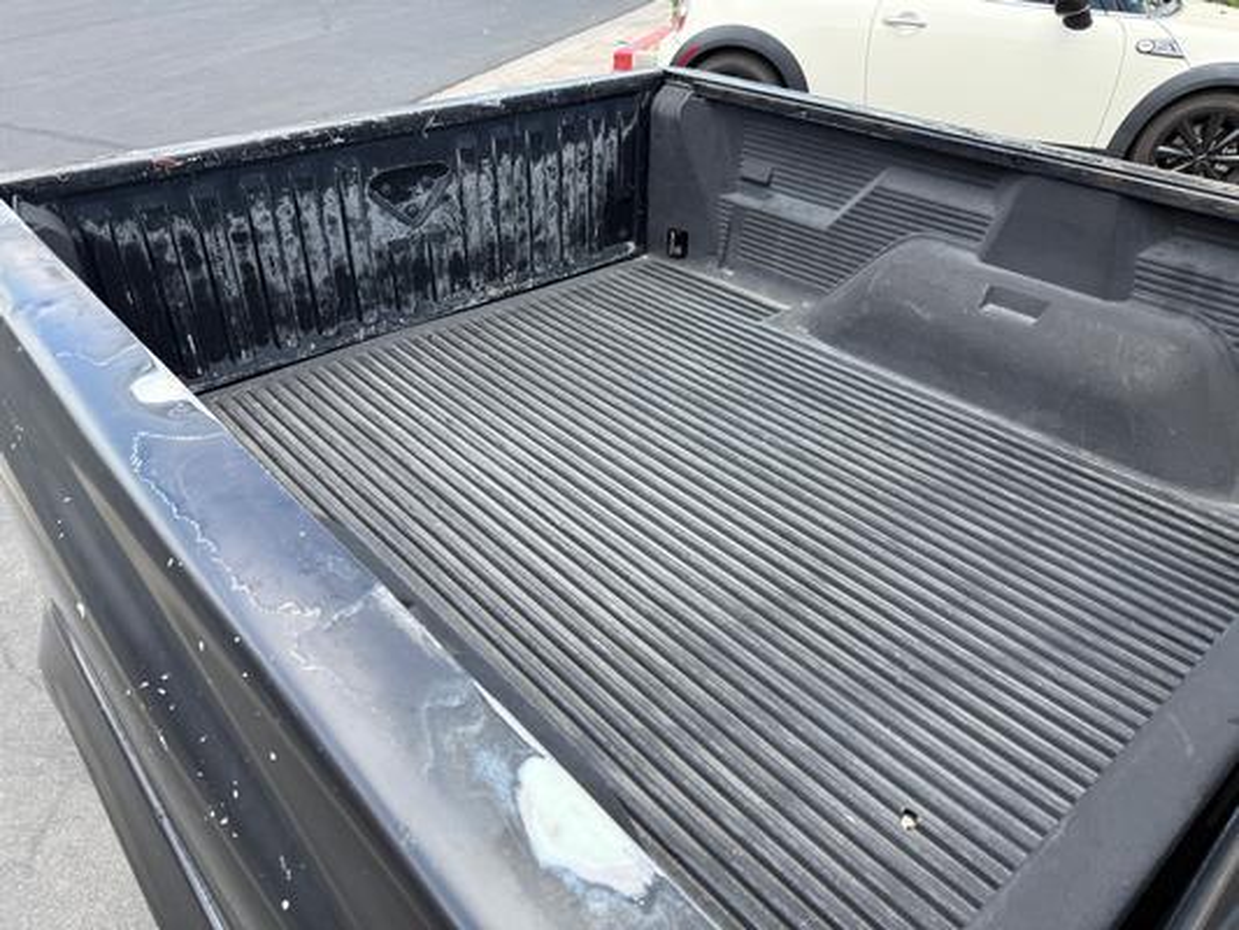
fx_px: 859
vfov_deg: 56.8
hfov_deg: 71.6
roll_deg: -2.0
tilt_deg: -35.1
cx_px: 620
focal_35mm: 24
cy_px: 465
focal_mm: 6.76
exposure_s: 1/1437
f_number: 1.78
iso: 100
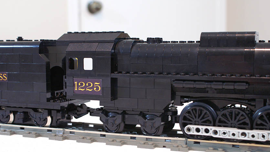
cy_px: 86
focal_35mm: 60
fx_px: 426
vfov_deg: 20.2
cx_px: 133
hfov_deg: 35.1
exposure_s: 1/13
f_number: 5.6
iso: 800
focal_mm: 35
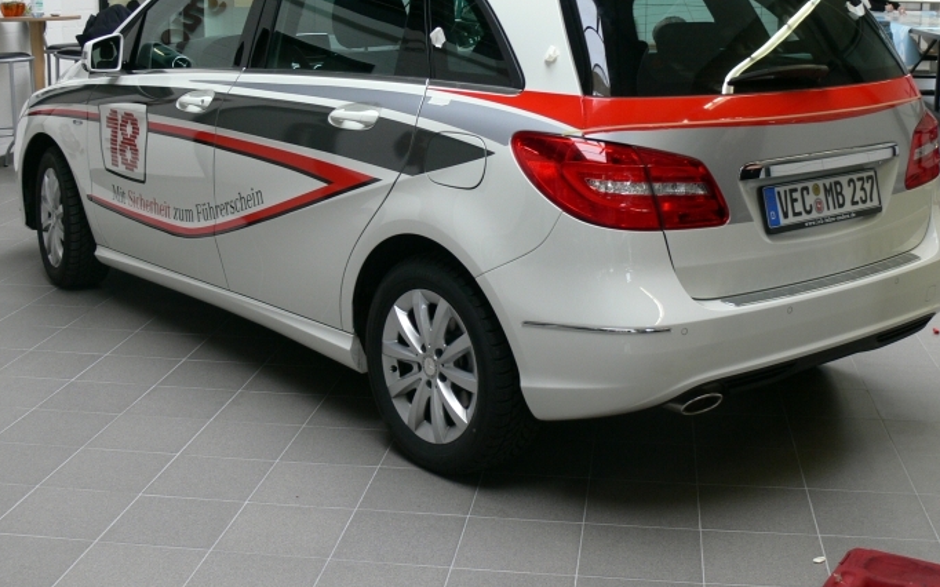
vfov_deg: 25.2
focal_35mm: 51
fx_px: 1306
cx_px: 484
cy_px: 186
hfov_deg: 39.6
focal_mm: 8.5
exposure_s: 1/30
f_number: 2.8
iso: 100
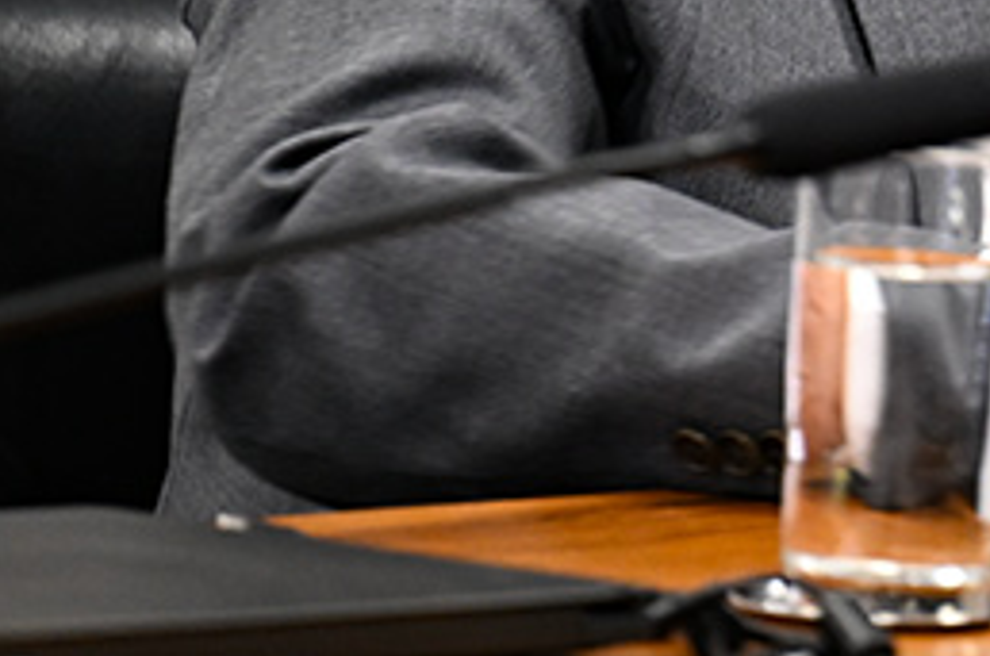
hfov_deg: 3.1
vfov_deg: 2.1
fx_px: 18308
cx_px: 1017
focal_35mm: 667
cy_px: -334
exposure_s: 1/100
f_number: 2.8
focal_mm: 200
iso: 1600
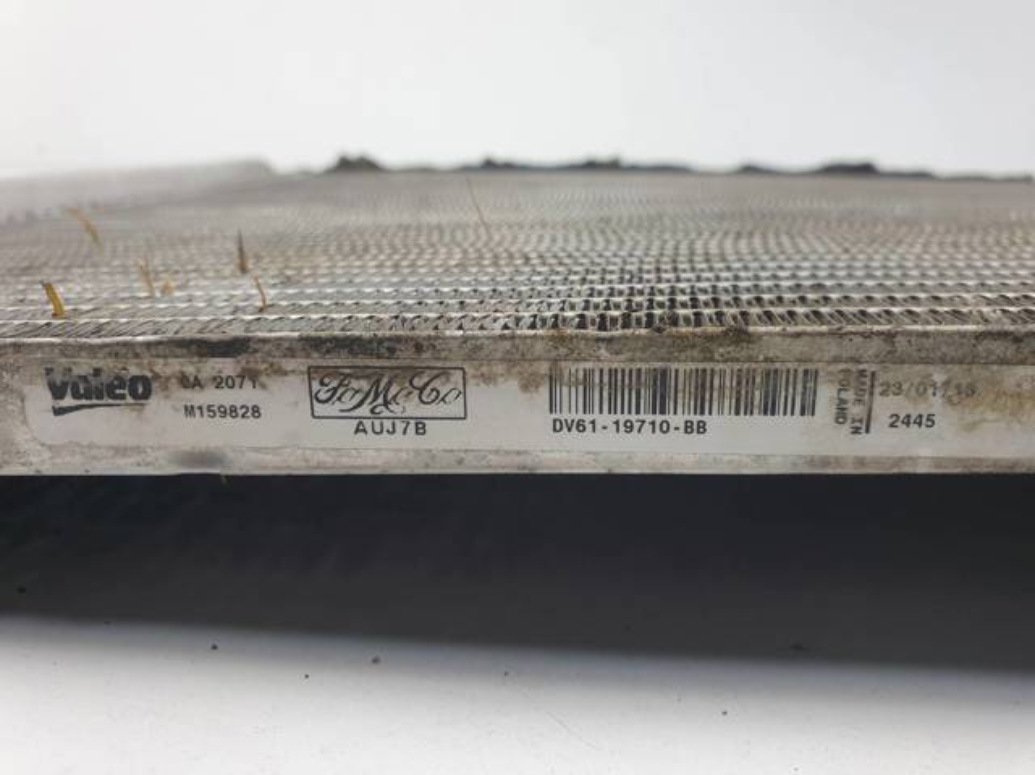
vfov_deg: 53.0
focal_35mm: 26
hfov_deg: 67.3
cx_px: 518
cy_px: 388
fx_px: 777
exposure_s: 1/100
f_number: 2.4
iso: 50
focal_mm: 4.3
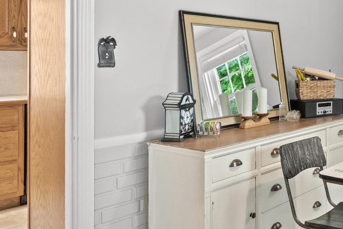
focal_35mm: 41
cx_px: 345
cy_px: 62
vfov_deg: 32.1
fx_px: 391
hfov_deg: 41.1
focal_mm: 14
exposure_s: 1/20
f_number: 5
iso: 1600
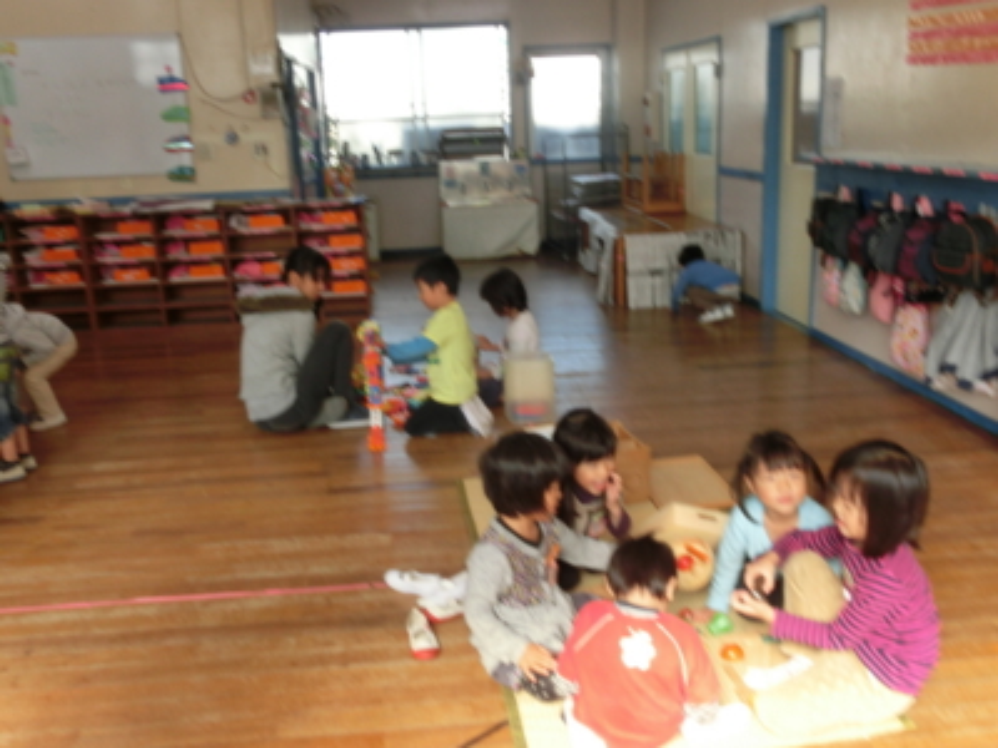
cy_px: 374
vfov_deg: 42.9
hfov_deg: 55.4
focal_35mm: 33
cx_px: 499
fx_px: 951
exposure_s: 1/125
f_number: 3.7
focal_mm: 5.93
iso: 100
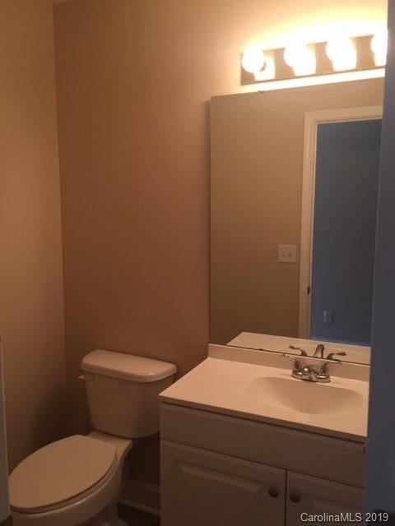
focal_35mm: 29
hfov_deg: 48.2
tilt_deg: -5.8
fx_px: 441
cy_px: 263
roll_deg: -0.7
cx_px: 198
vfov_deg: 61.7
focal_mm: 4.15
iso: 64
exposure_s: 1/30
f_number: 2.2
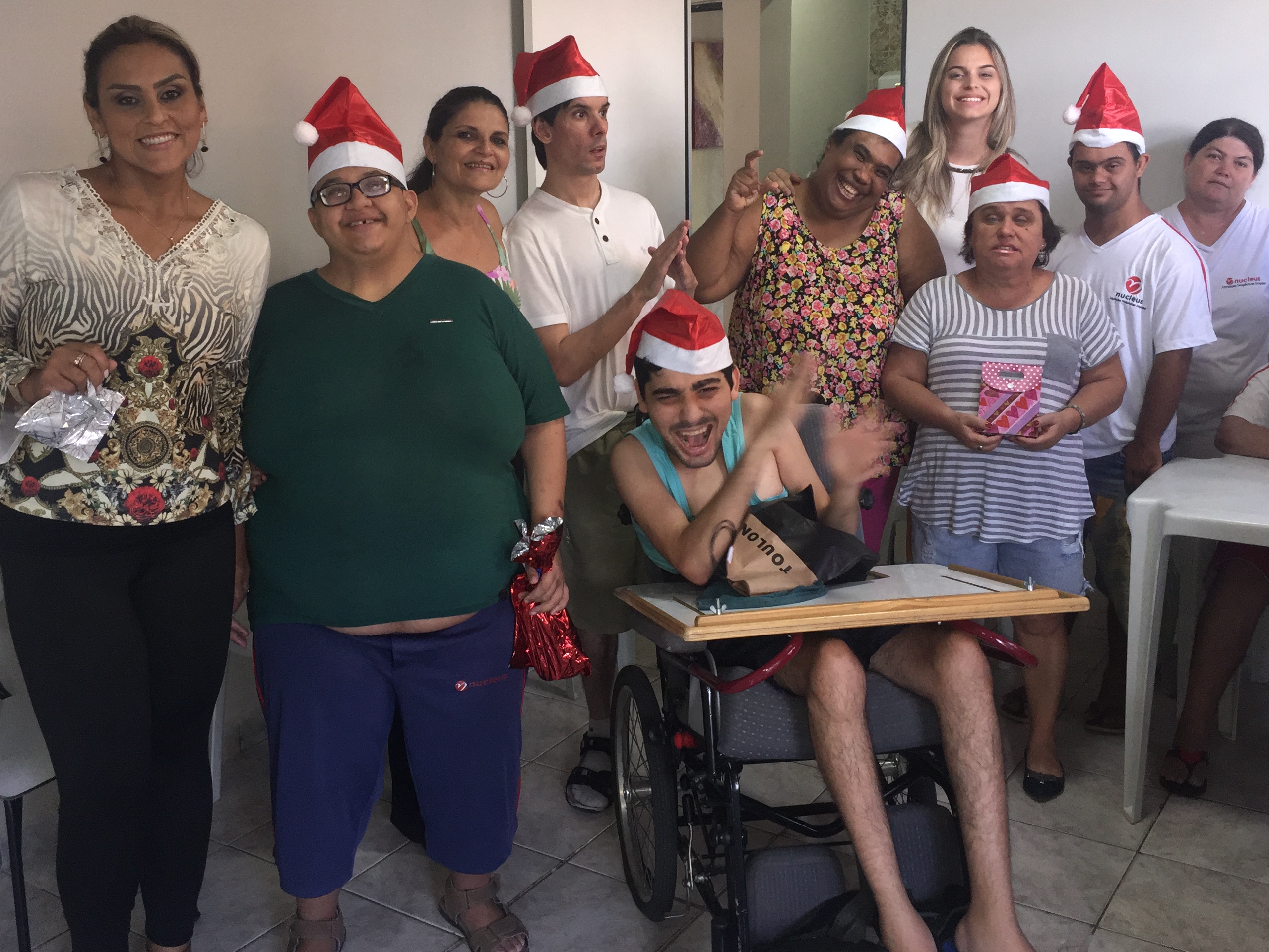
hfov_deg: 50.1
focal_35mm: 37
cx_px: 586
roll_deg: -0.1
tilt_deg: -10.4
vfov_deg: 38.5
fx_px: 1357
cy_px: 381
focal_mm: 4.15
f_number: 2.2
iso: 80
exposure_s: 1/30
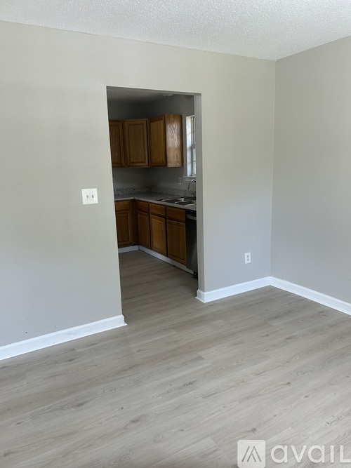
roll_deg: +1.8
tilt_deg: -10.2
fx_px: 352
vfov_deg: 67.3
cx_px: 176
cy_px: 234
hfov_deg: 53.0
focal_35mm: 26
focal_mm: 5.7
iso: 80
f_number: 1.5
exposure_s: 1/120
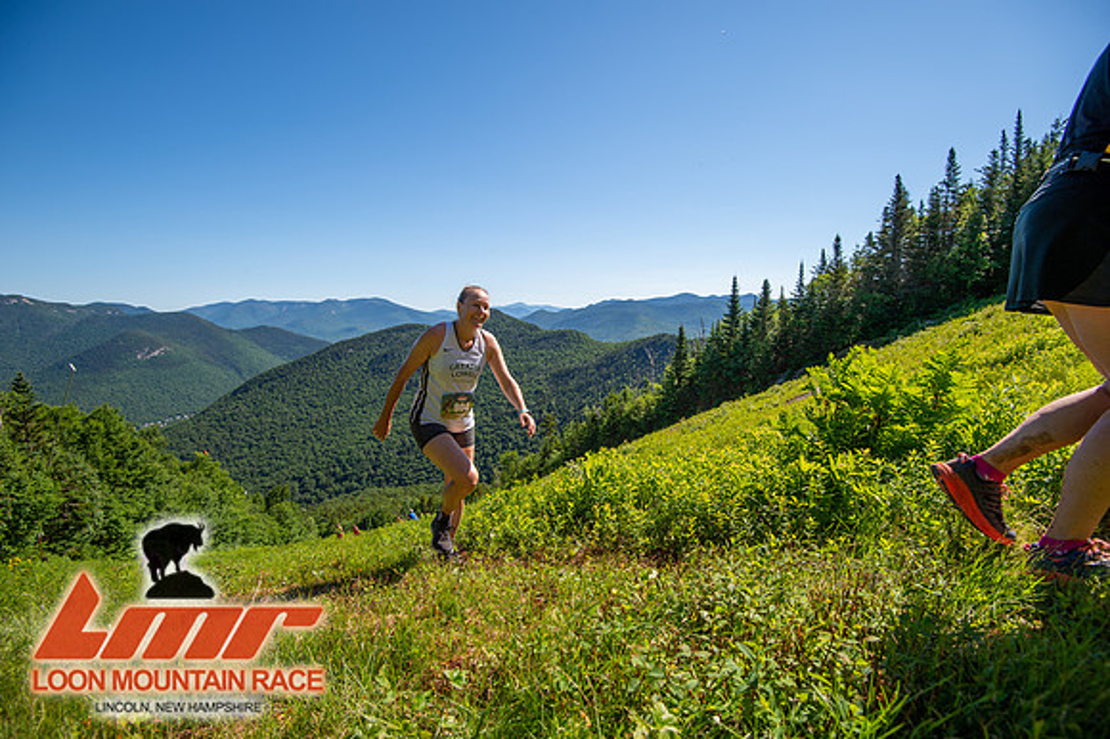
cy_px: 370
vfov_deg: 73.7
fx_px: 493
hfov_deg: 96.8
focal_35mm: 16
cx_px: 555
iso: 100
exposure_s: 1/640
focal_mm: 16
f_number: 5
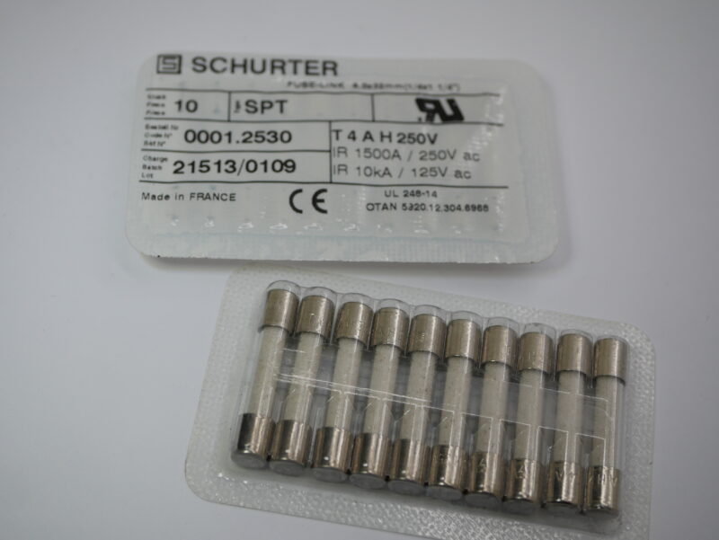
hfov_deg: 32.2
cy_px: 270
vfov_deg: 24.4
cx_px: 360
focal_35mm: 60
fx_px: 1247
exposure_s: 1/200
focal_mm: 30
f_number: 4
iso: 200
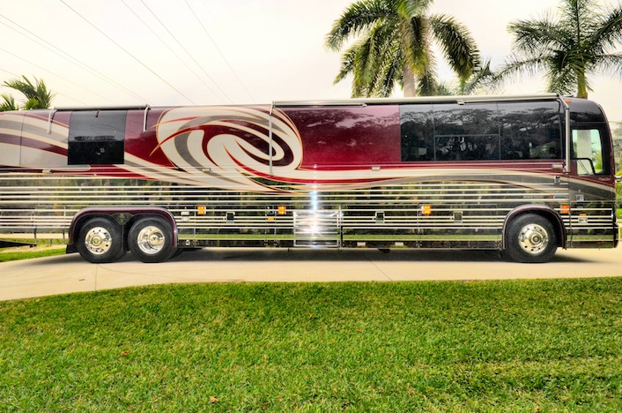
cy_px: 203
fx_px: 293
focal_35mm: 17
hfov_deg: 93.4
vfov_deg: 70.2
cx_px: 304
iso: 400
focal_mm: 10
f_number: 14
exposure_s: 1/250
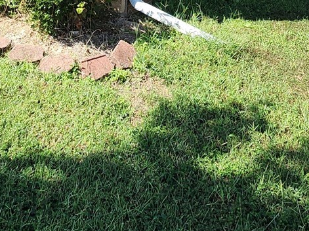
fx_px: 473
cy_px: -157
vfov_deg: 21.0
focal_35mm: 53
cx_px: 137
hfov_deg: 36.1
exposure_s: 1/736
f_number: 2.2
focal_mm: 2.2
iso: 50
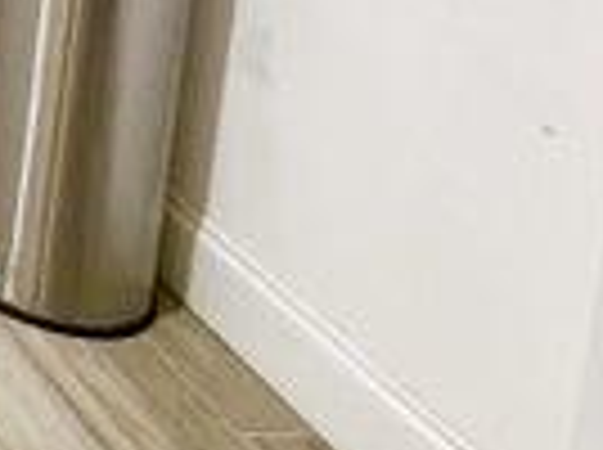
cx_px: -711
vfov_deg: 17.4
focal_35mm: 67
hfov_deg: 17.0
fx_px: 1165
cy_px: -378
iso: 200
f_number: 2.2
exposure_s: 1/60
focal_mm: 2.22
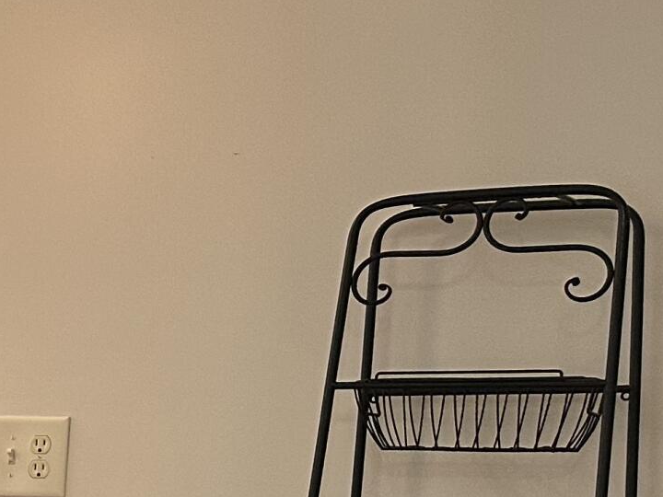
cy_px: 672
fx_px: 1915
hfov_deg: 15.8
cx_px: -626
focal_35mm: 100
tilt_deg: -6.4
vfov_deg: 14.1
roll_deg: -1.1
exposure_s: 1/60
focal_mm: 6.86
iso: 200
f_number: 1.78
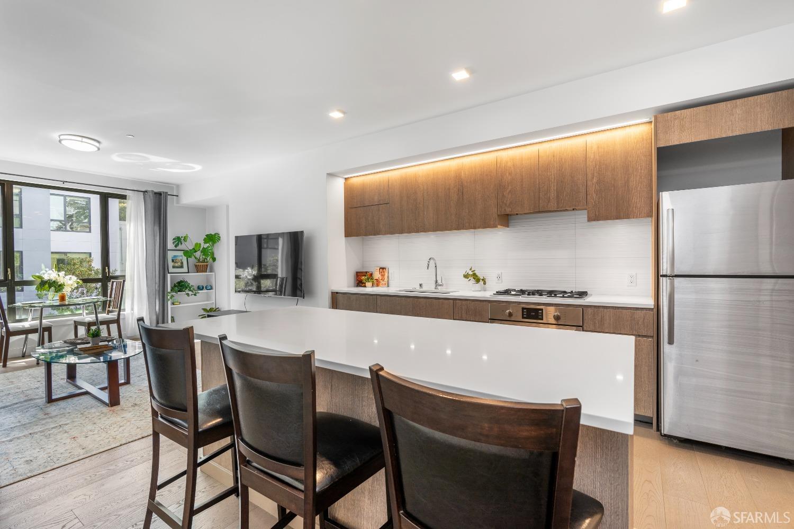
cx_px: 397
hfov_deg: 96.8
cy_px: 264
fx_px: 353
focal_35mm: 16
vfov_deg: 73.7
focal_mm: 16
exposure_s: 1/6
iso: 200
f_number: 8
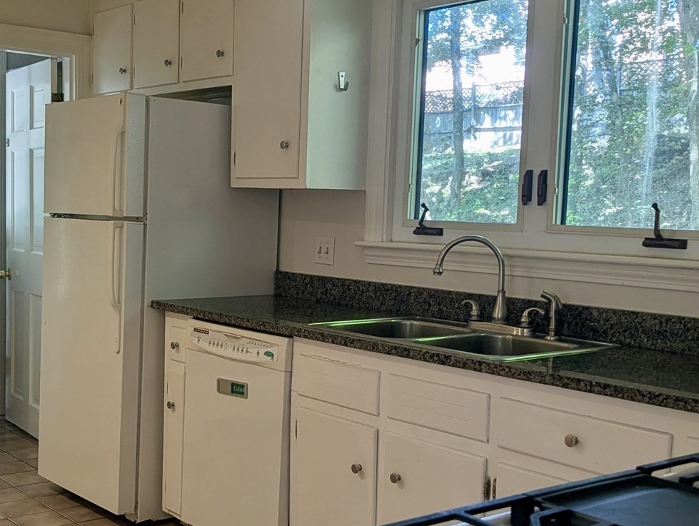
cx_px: 243
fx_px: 1011
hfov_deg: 37.8
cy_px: 302
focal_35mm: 50
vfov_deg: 29.1
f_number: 1.85
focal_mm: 6.81
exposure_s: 1/60
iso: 87
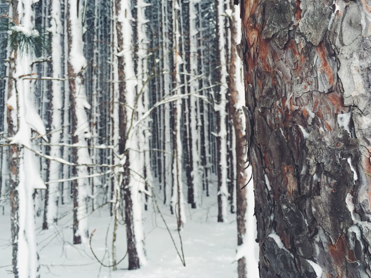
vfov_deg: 44.1
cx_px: 175
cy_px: 129
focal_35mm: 32
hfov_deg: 56.8
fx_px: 343
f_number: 2.2
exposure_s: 1/120
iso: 40
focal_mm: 4.15
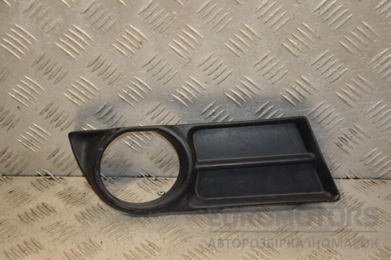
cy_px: 130
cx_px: 196
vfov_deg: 17.5
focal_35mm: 78
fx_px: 847
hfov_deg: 26.0
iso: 800
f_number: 5.6
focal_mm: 52
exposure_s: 1/200
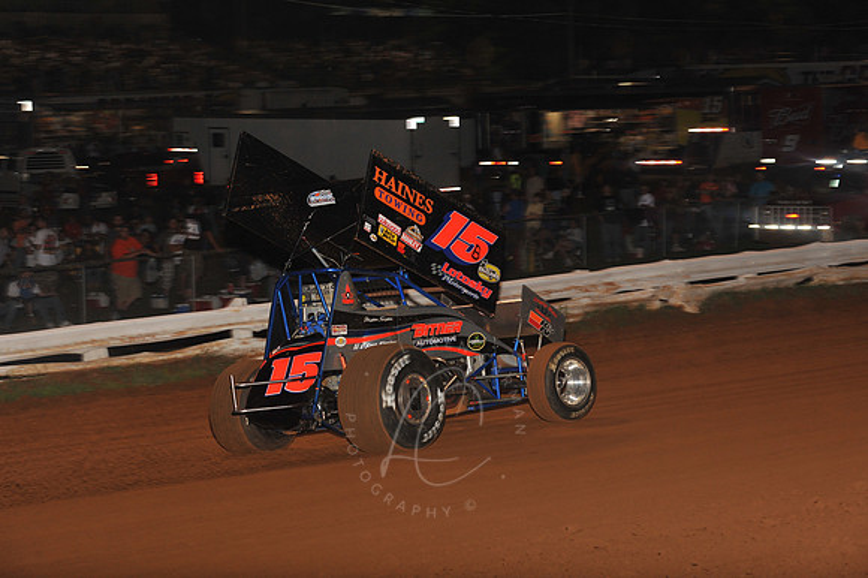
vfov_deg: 13.0
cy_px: 289
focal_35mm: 105
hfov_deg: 19.5
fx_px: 2530
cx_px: 434
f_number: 7.1
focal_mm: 105
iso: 1000
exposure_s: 1/320
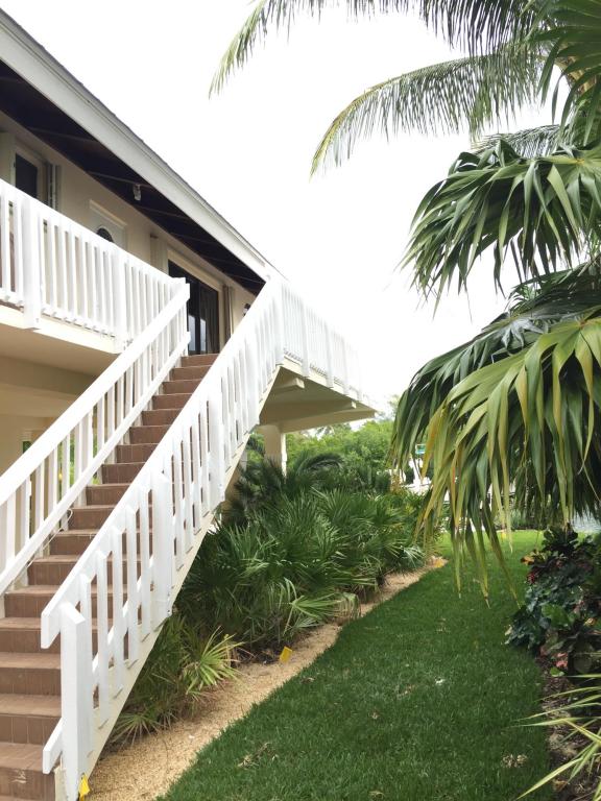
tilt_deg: +6.9
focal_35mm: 29
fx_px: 671
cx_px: 300
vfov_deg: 61.7
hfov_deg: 48.2
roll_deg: +2.2
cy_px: 400
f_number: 2.2
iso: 32
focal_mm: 4.15
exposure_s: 1/234
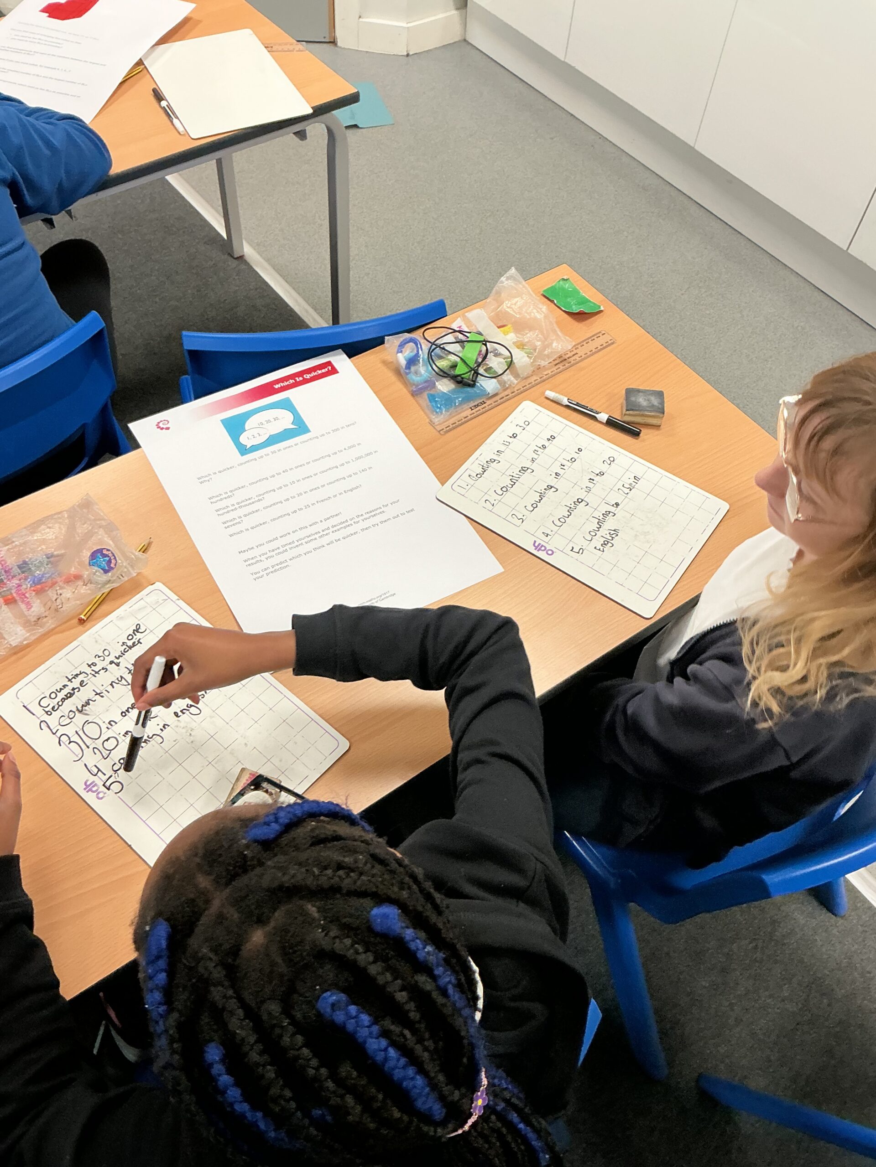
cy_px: 584
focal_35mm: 29
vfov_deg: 61.7
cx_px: 438
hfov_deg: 48.2
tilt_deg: -55.8
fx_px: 979
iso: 80
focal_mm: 3
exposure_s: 1/60
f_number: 1.8
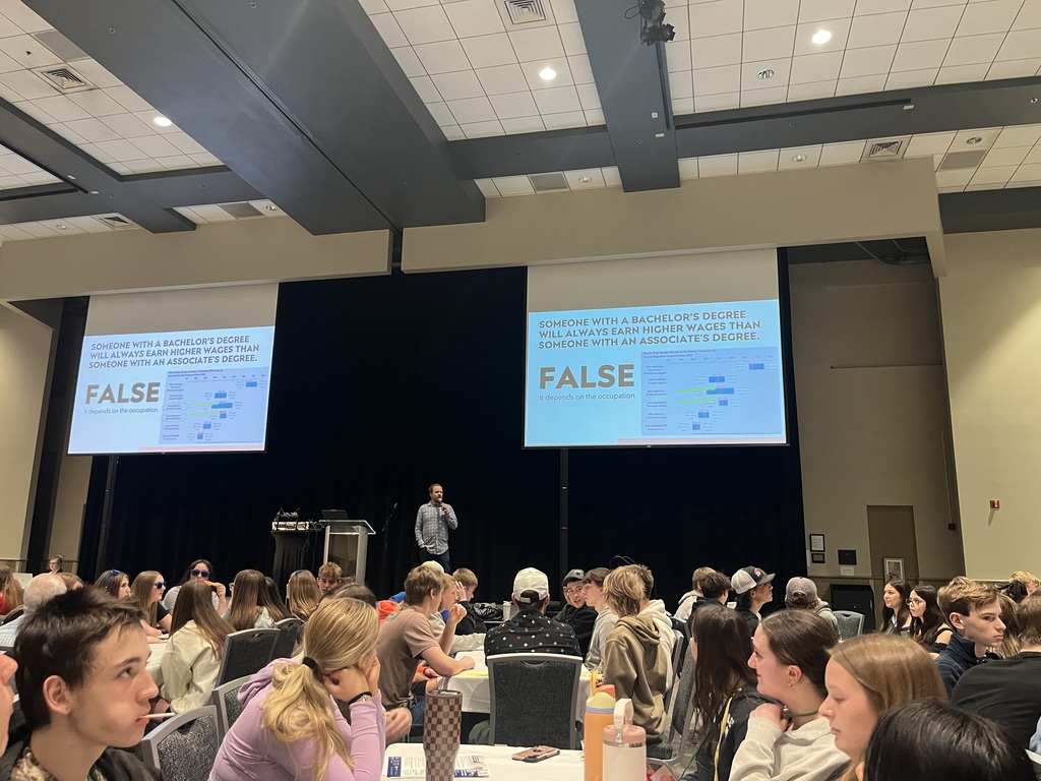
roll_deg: -1.4
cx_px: 520
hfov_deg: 67.3
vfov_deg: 53.1
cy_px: 390
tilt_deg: +12.3
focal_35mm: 26
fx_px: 782
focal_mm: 5.1
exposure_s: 1/60
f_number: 1.6
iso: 320
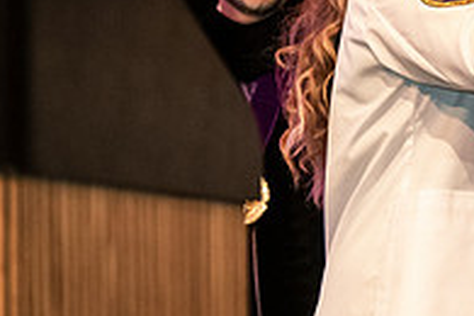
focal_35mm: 401
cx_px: 659
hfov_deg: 5.1
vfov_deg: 3.4
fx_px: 5279
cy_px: 52
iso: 3200
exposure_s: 1/200
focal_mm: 135
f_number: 3.5
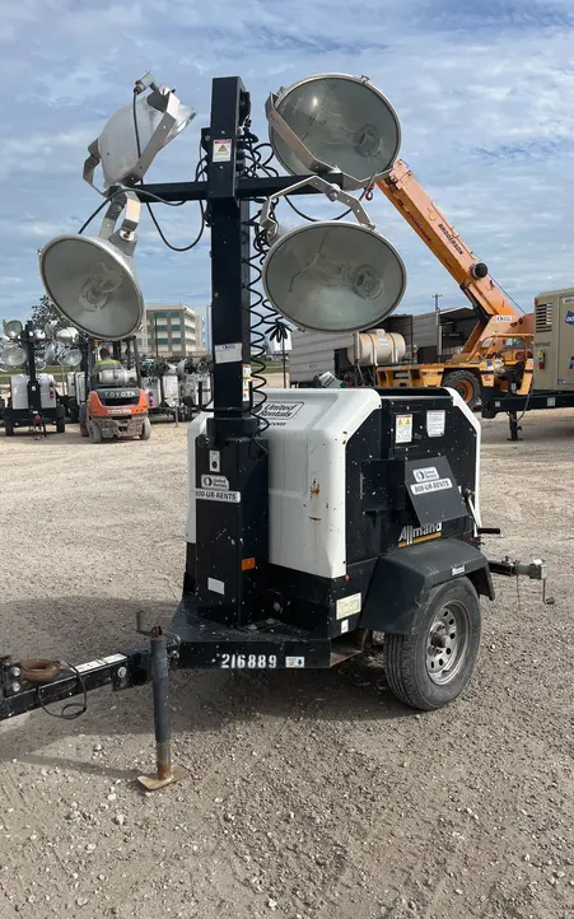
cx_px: 244
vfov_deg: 66.5
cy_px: 455
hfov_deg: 44.4
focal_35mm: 28
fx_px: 701
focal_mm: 5.1
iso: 50
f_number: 1.6
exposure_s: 1/4651
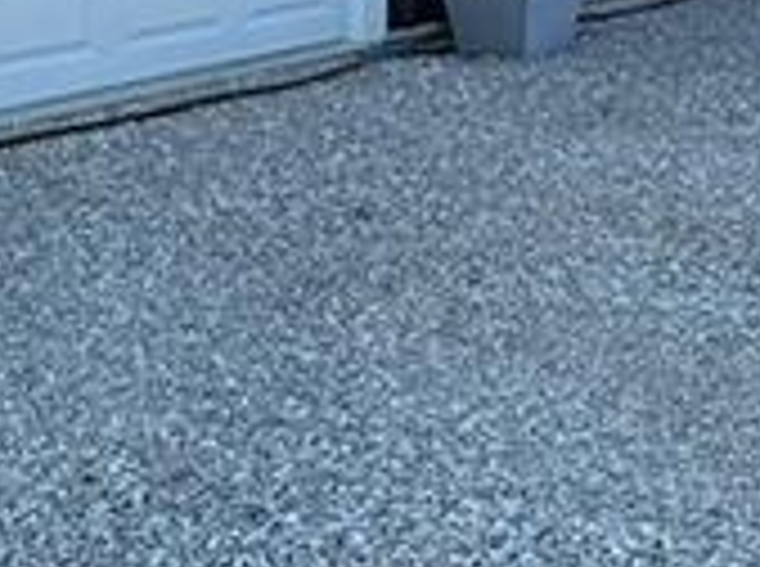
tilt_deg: -1.7
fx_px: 1862
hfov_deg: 23.1
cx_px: 391
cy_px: -212
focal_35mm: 85
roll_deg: -0.6
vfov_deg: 16.2
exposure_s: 1/502
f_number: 2.2
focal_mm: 2.22
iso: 50
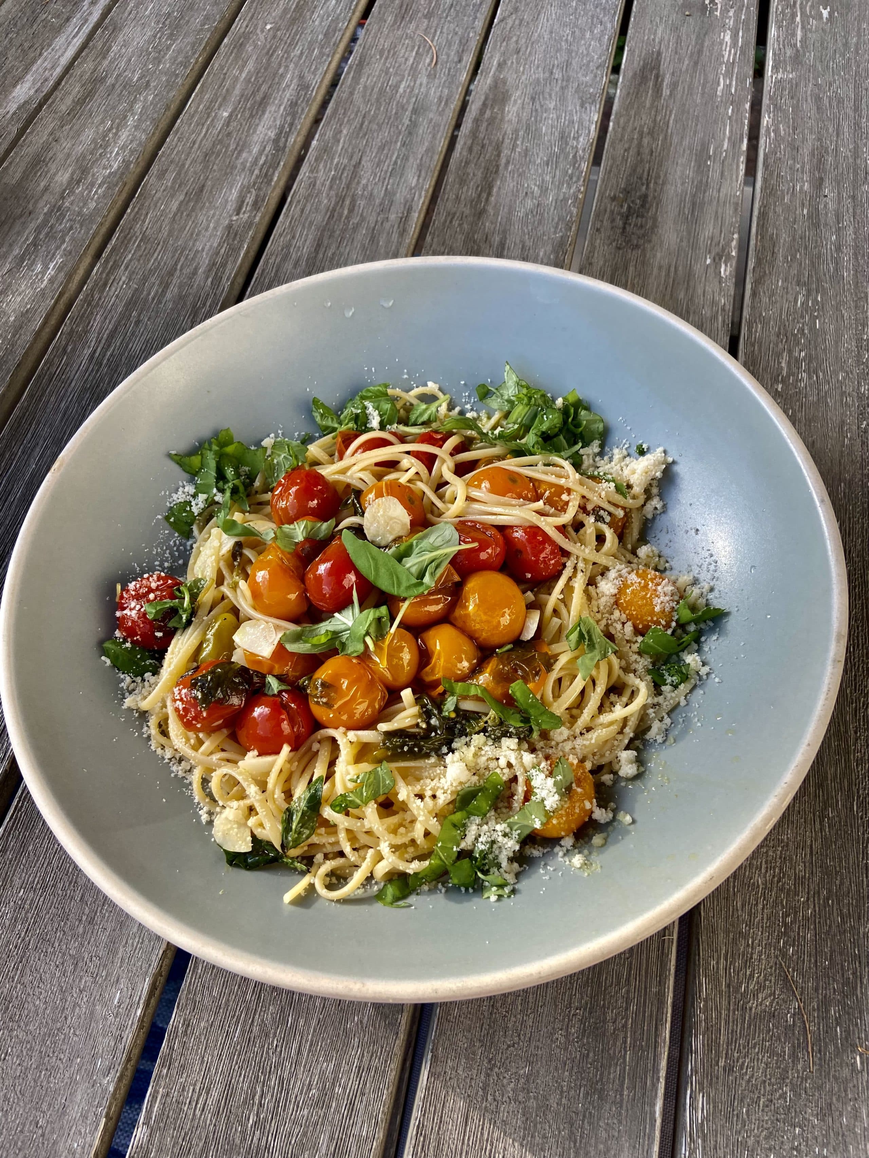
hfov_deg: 53.1
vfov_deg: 67.3
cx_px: 434
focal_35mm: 26
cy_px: 579
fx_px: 870
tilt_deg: -60.2
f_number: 1.8
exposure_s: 1/529
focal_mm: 4.25
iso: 32
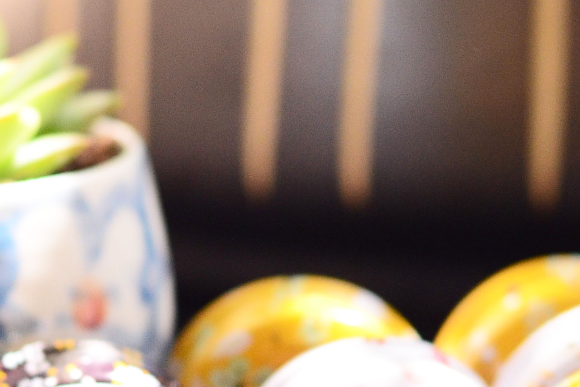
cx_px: 283
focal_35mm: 270
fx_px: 4350
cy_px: 302
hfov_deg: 7.6
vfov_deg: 5.1
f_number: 3.2
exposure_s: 1/250
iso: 800
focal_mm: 50
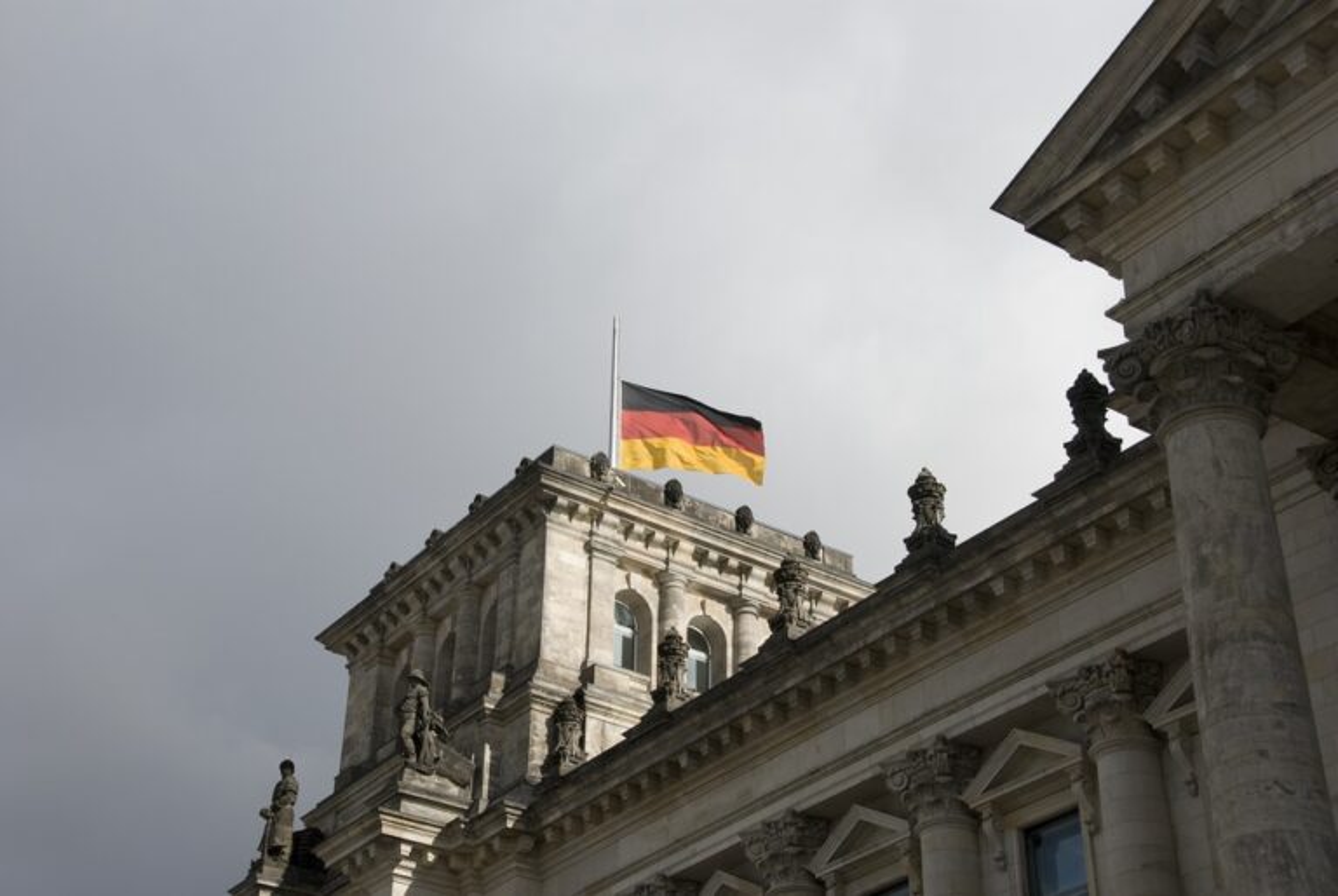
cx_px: 669
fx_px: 2009
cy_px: 448
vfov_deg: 25.1
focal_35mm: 54
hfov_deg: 36.8
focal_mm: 36
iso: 100
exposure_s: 1/320
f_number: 9
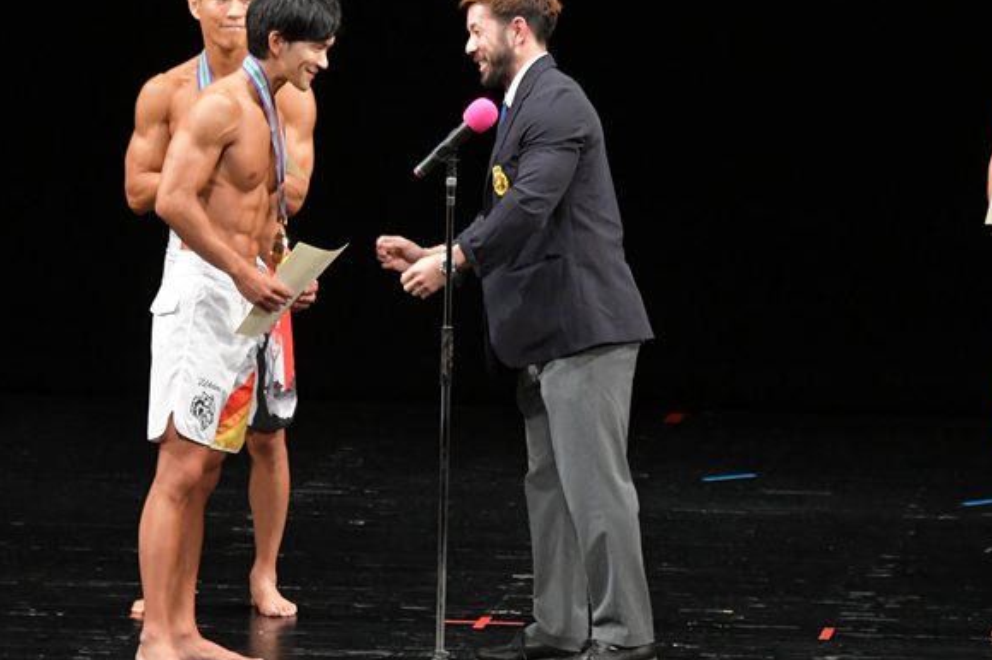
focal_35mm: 341
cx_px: 413
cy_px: 376
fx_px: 9391
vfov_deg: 4.0
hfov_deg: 6.0
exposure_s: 1/400
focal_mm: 170
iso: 3200
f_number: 5.6
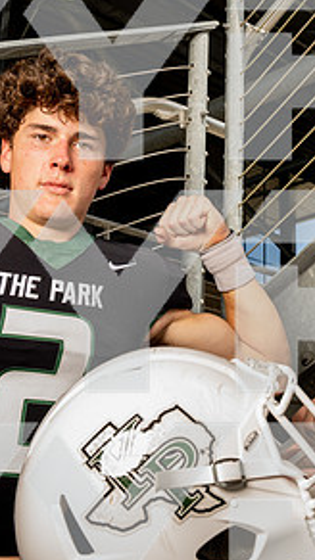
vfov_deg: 41.3
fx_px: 743
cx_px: 198
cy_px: 292
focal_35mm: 50
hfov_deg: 23.9
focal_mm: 24
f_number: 8
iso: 320
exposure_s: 1/250
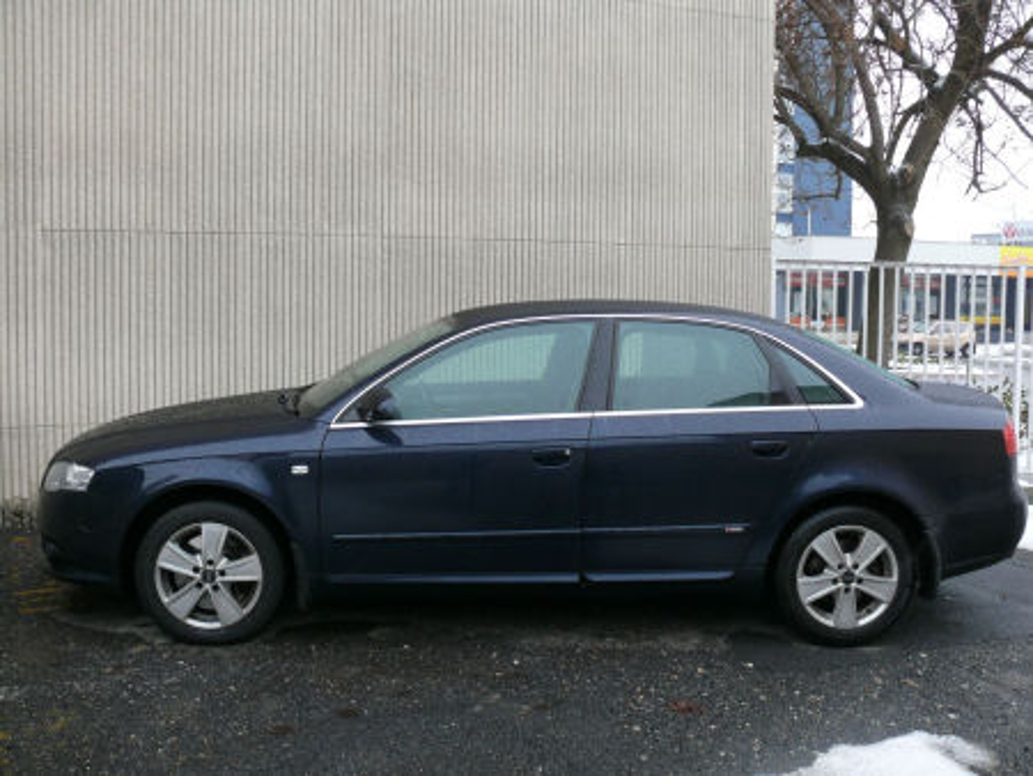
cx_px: 516
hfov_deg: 52.6
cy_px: 388
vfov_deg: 40.7
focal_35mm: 35
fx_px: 1045
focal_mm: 7.4
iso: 100
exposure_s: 1/100
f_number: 3.6
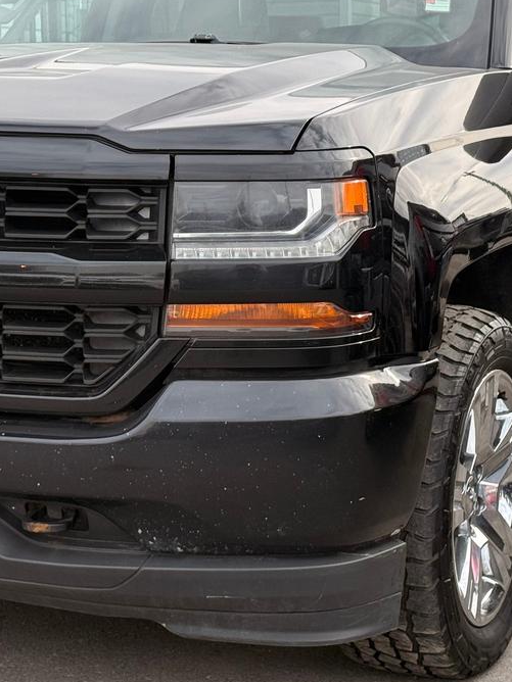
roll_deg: +1.1
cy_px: 313
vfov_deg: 21.3
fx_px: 1814
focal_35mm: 92
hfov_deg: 16.0
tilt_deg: -6.1
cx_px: 162
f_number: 1.78
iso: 80
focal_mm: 6.76
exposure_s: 1/1456
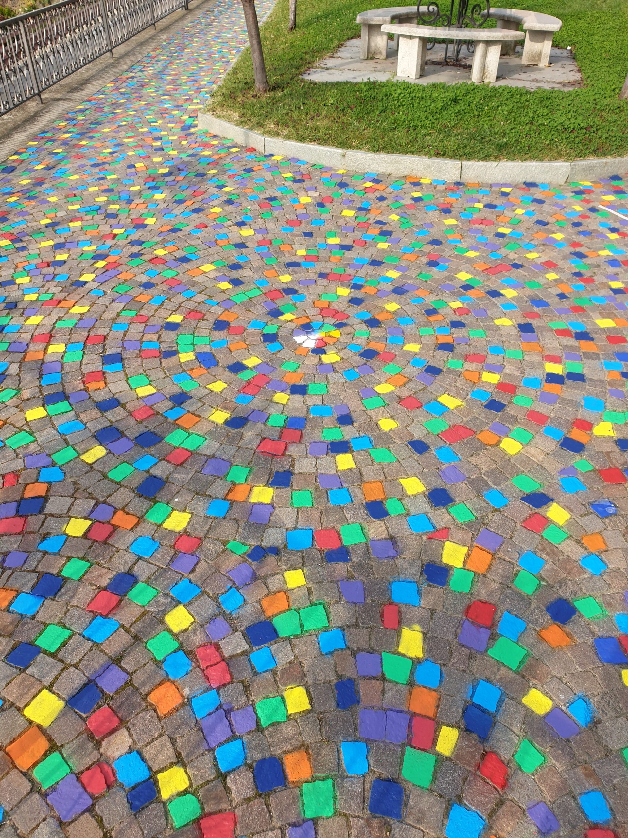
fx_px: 629
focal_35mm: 26
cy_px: 419
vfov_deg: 67.3
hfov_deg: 53.1
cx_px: 314
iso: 50
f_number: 2.4
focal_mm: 4.3
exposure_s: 1/638
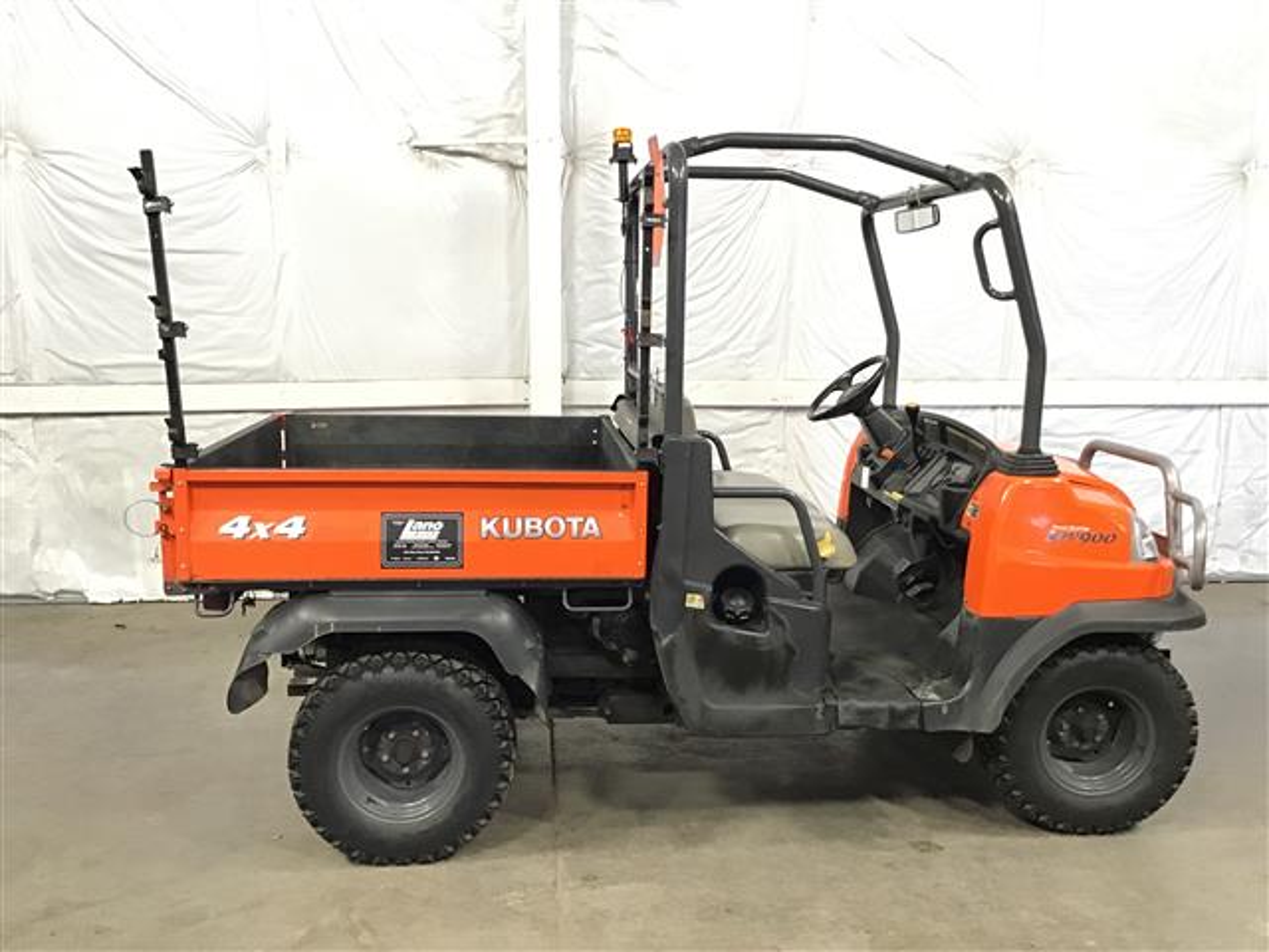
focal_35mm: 31
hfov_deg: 58.4
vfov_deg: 45.4
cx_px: 634
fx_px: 1136
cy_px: 476
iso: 125
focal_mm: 3.3
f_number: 2.4
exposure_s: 1/30
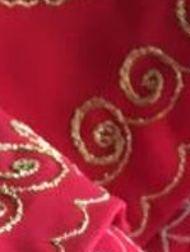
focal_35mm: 195
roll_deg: +0.0
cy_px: 759
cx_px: 133
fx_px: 1424
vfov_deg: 8.5
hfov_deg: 7.6
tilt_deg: -41.4
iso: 40
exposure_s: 1/33
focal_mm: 4.15
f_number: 2.2
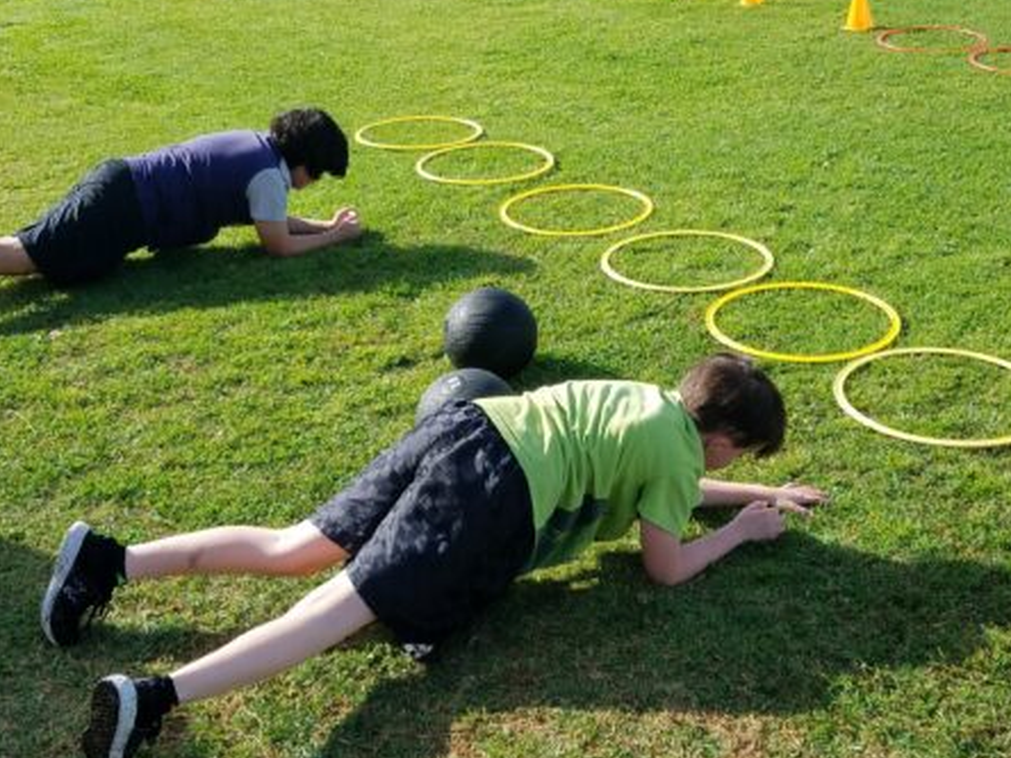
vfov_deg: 32.1
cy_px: 330
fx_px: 1314
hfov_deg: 42.1
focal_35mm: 45
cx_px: 524
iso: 50
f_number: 1.7
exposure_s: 1/1316
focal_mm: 4.2
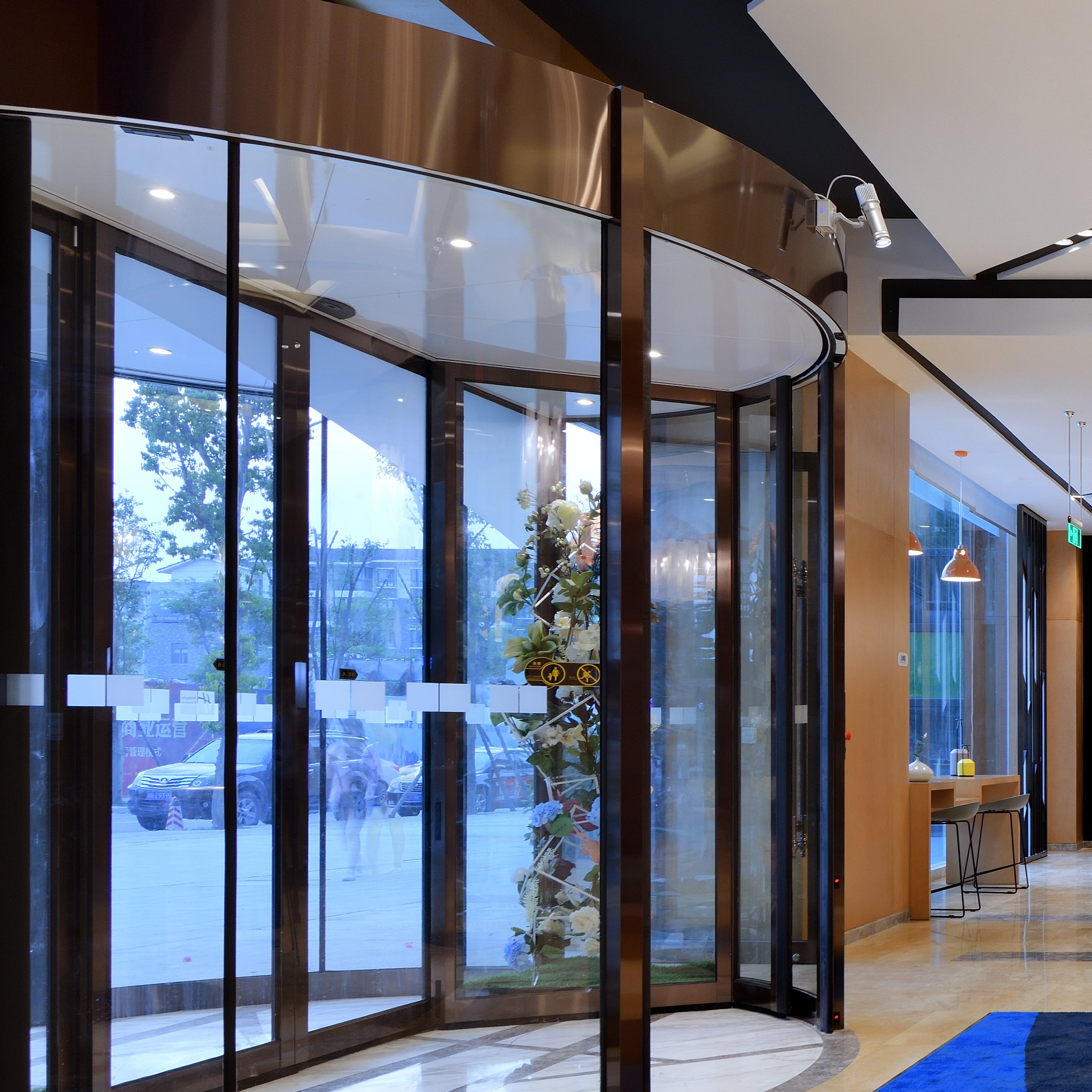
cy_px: 704
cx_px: 1375
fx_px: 1570
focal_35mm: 44
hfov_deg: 31.0
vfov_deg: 38.0
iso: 200
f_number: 10
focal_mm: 19
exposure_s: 1/6
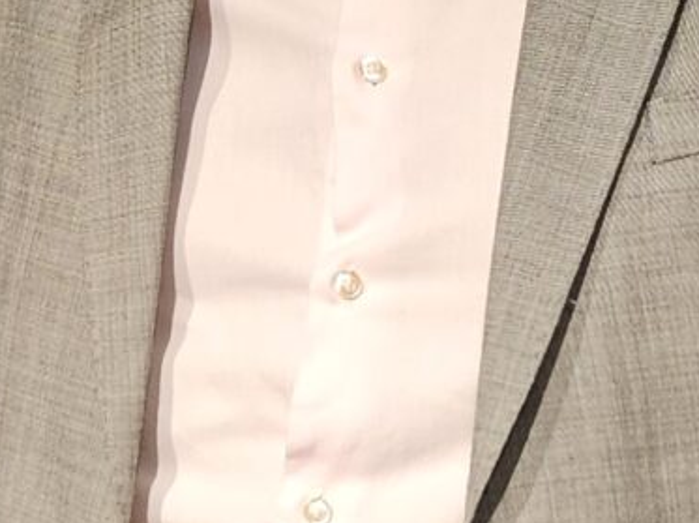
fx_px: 3187
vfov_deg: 9.4
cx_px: 339
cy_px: 262
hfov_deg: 12.5
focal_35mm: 158
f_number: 1.8
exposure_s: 1/59
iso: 125
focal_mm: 5.4
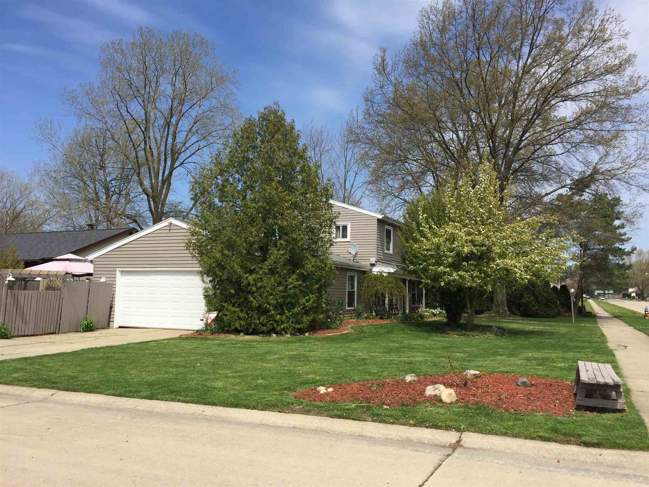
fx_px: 544
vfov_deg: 48.2
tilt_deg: +5.5
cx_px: 324
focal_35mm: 29
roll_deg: +0.2
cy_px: 244
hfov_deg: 61.7
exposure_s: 1/1980
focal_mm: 4.15
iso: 32
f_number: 2.2
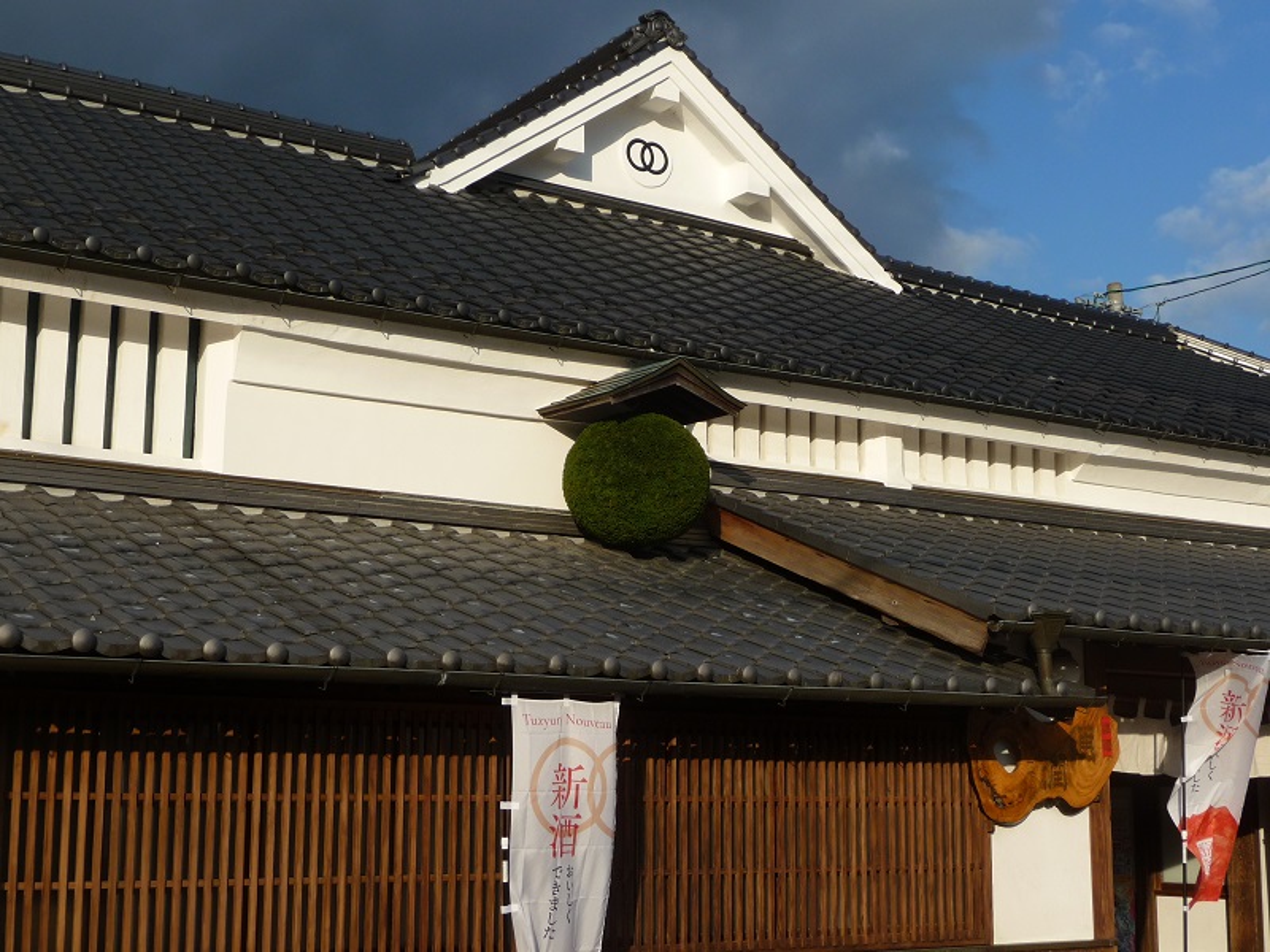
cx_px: 635
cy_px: 476
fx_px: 1834
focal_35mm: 50
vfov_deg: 29.1
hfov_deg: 38.2
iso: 100
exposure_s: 1/800
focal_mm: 8.5
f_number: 4.2
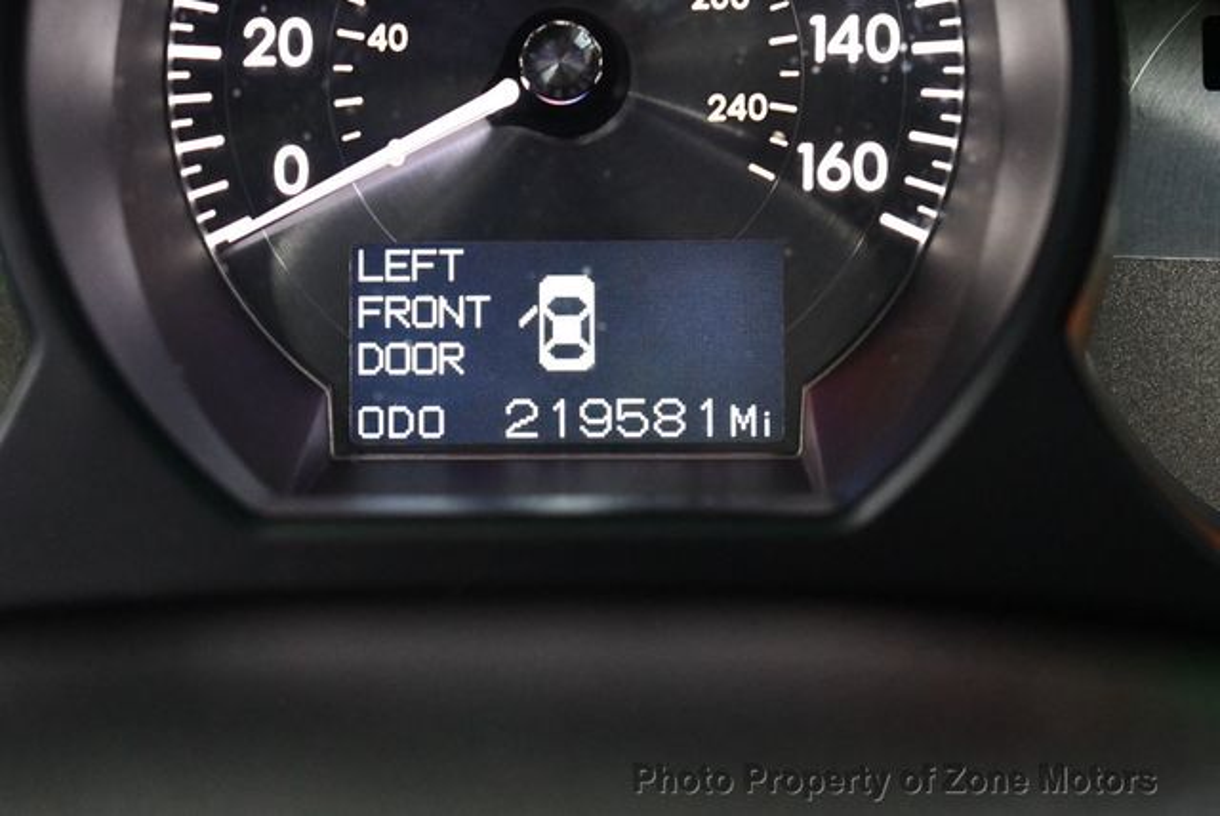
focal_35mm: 110
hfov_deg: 18.6
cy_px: 408
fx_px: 3731
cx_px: 610
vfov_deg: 12.5
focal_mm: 55
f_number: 5.6
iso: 5000
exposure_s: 1/60
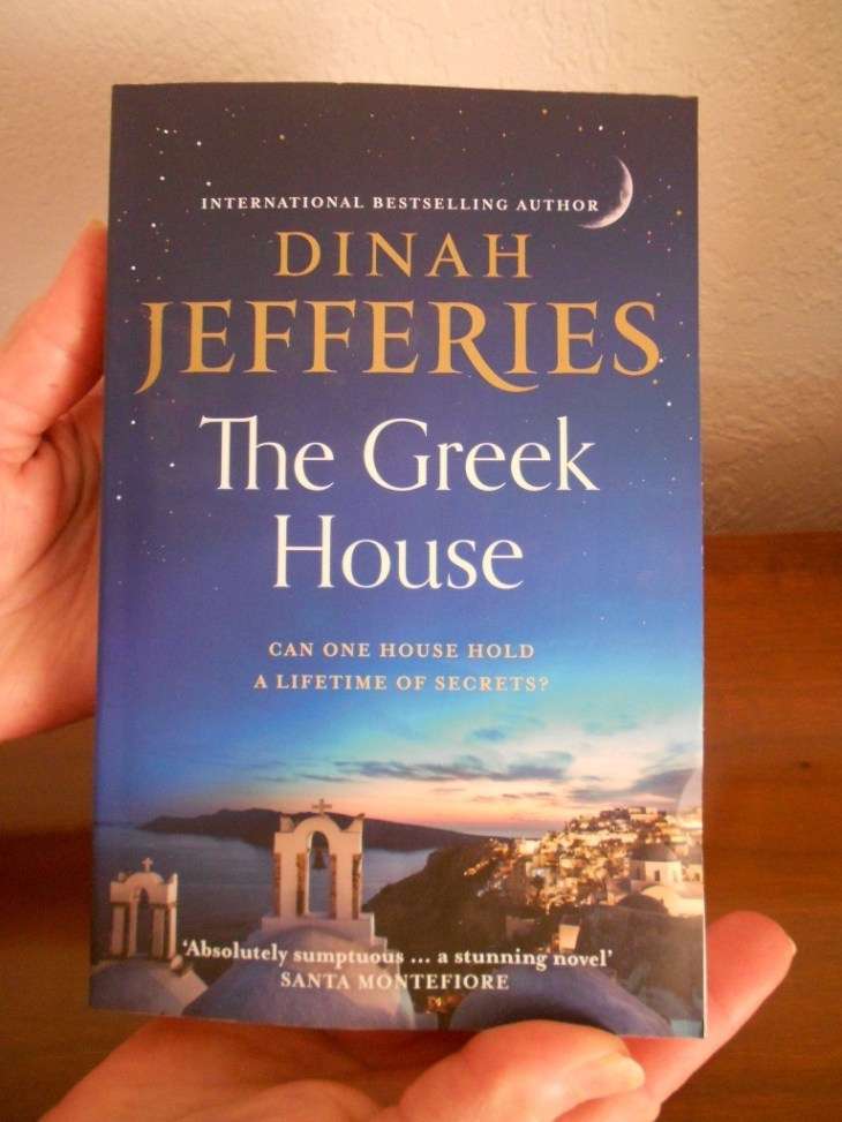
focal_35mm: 26
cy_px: 561
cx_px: 421
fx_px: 843
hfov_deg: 53.1
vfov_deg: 67.3
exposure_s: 1/13
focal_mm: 4.6
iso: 400
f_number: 3.2
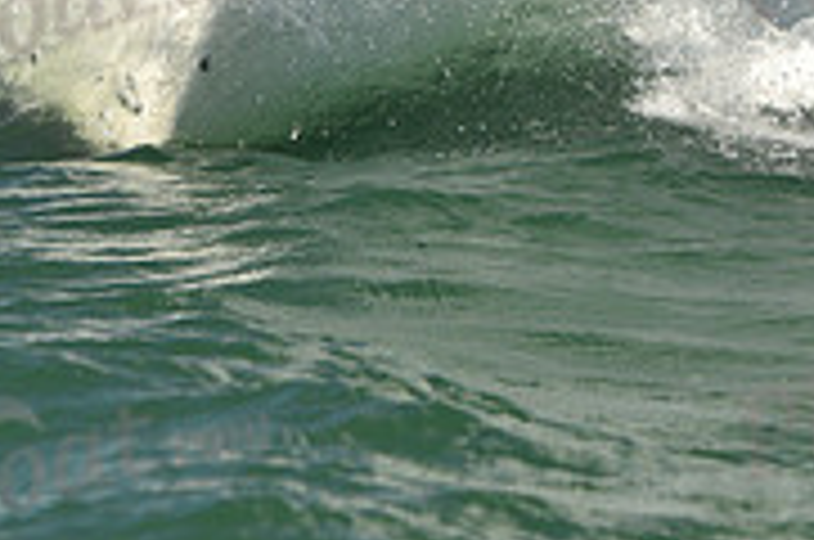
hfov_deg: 4.1
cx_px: 508
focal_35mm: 498
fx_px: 11240
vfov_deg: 2.7
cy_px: -263
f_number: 5.6
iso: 250
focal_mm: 155
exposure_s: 1/800
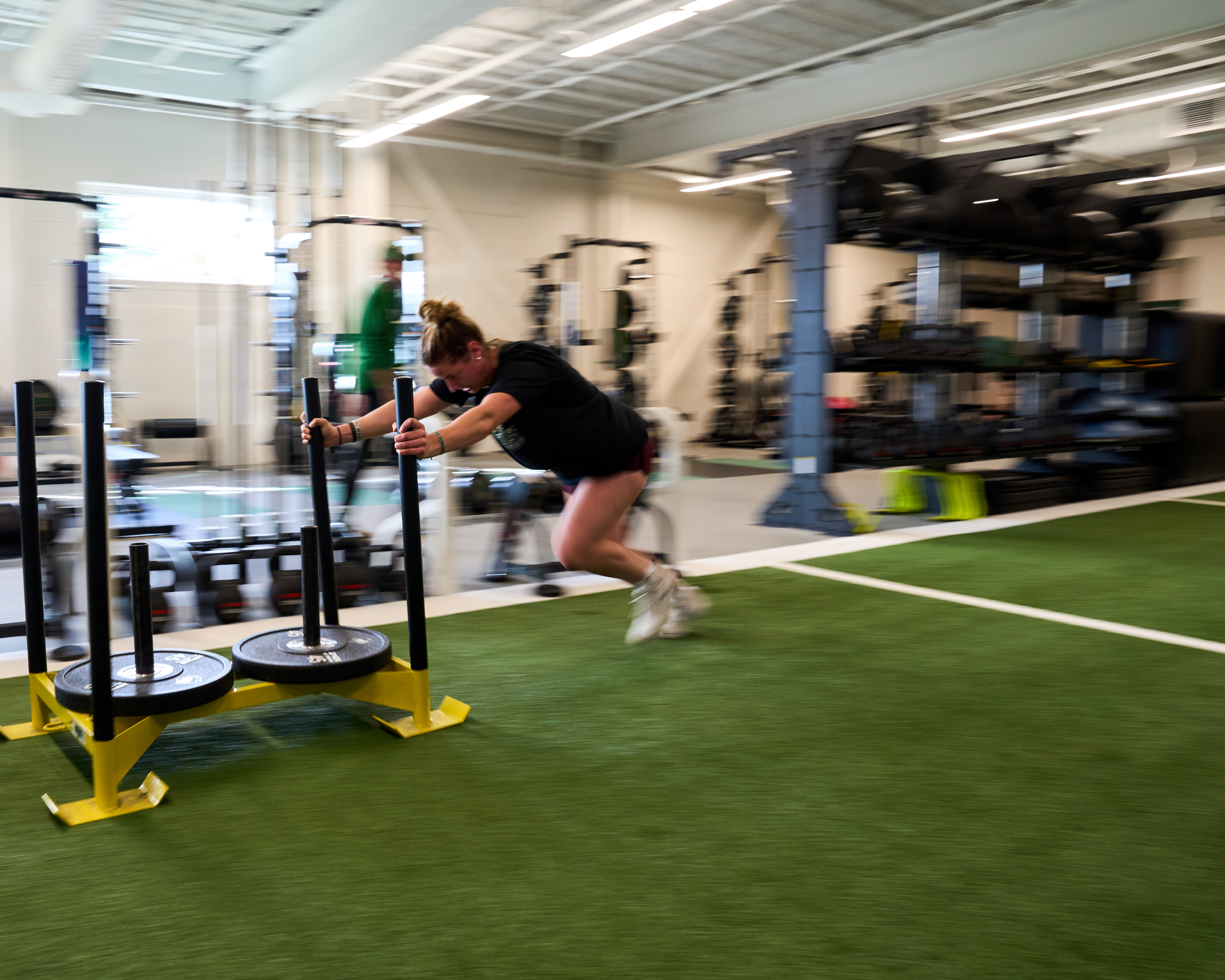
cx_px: 479
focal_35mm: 28
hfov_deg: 61.6
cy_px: 486
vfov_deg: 51.5
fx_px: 1015
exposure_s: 1/30
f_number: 6.3
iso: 800
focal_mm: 24
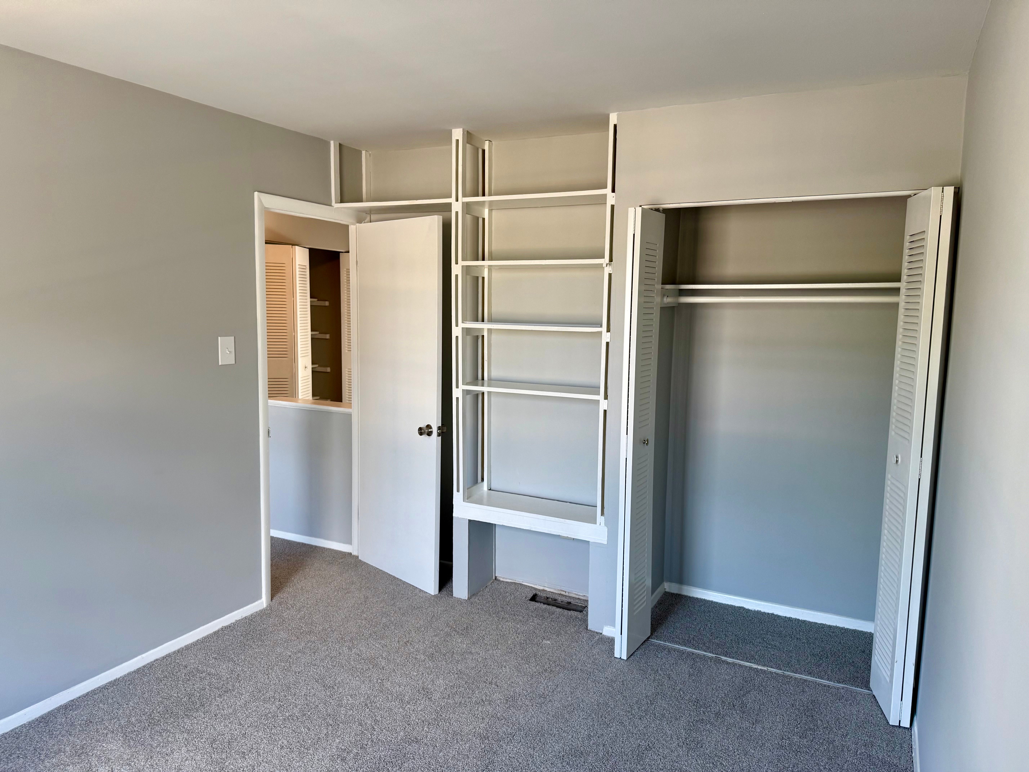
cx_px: 514
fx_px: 713
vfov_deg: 56.8
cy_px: 386
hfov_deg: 71.6
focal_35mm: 24
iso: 125
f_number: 1.78
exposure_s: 1/121
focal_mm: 6.76
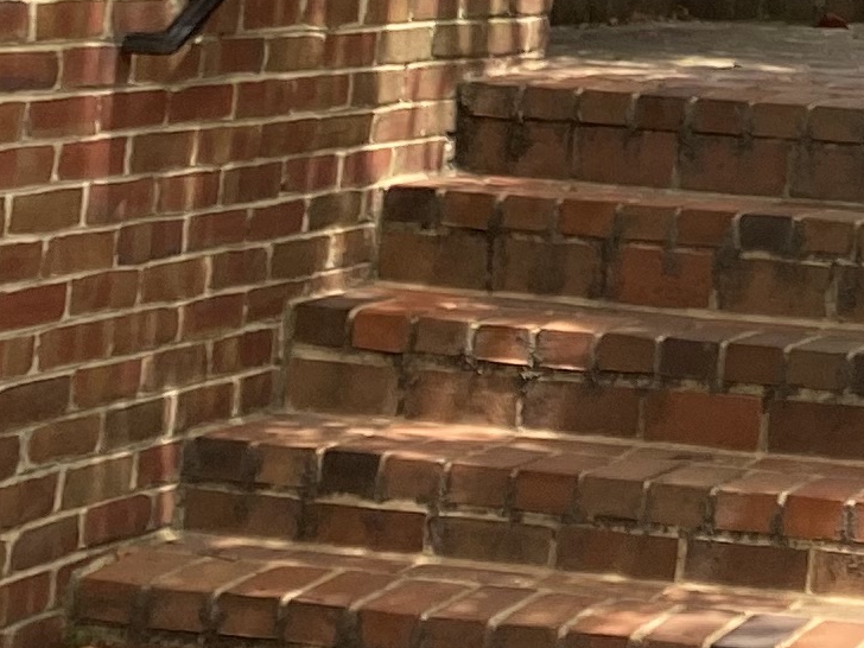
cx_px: 1494
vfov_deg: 9.6
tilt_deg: +8.8
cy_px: -633
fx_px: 3594
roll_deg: -4.7
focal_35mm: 144
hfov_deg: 12.6
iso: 32
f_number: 1.8
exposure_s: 1/778
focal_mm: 4.25
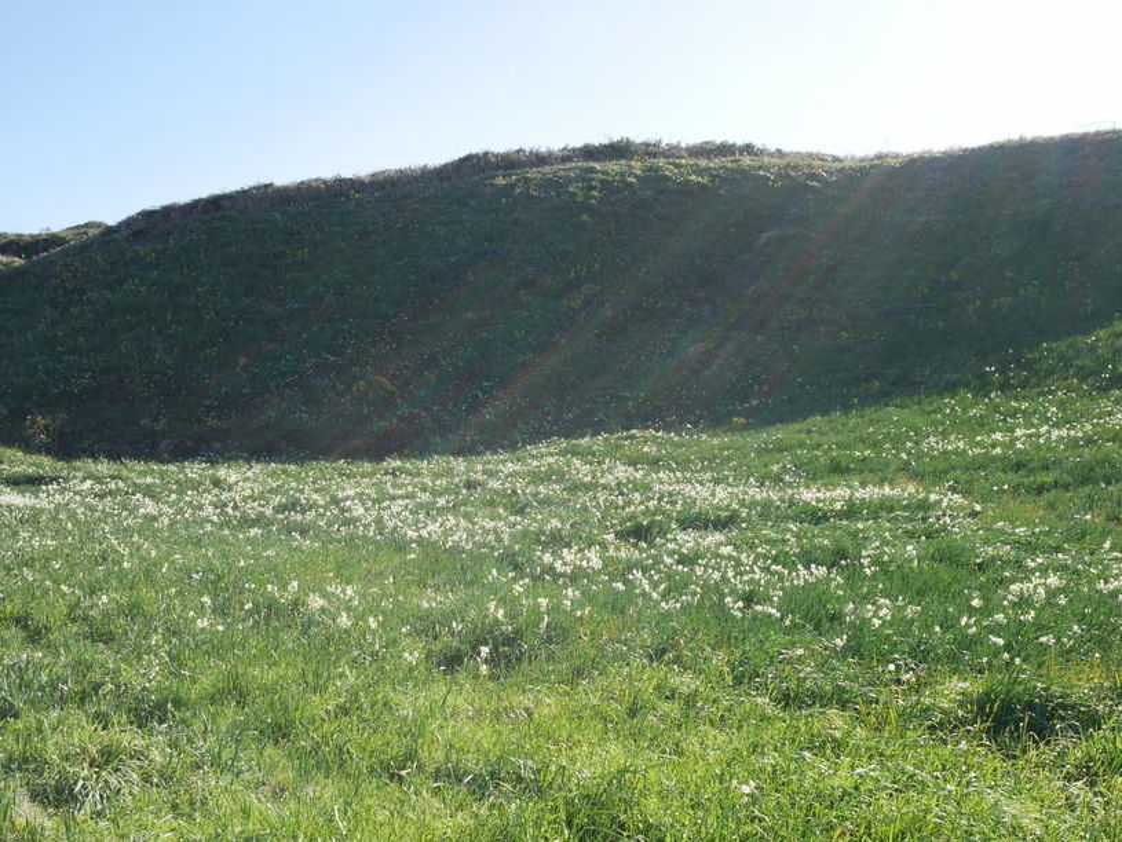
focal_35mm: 34
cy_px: 421
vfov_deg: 41.8
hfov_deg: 53.9
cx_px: 561
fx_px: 1103
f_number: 8
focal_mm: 17
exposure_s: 1/200
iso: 200
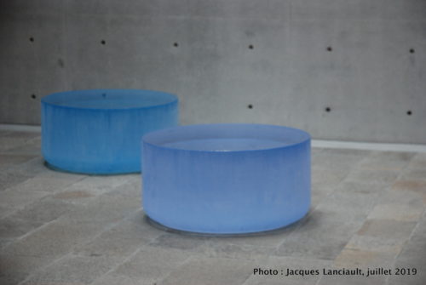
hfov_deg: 19.4
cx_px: 213
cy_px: 142
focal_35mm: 105
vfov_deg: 13.1
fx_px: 1244
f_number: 4.5
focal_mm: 70
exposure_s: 1/50
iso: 500
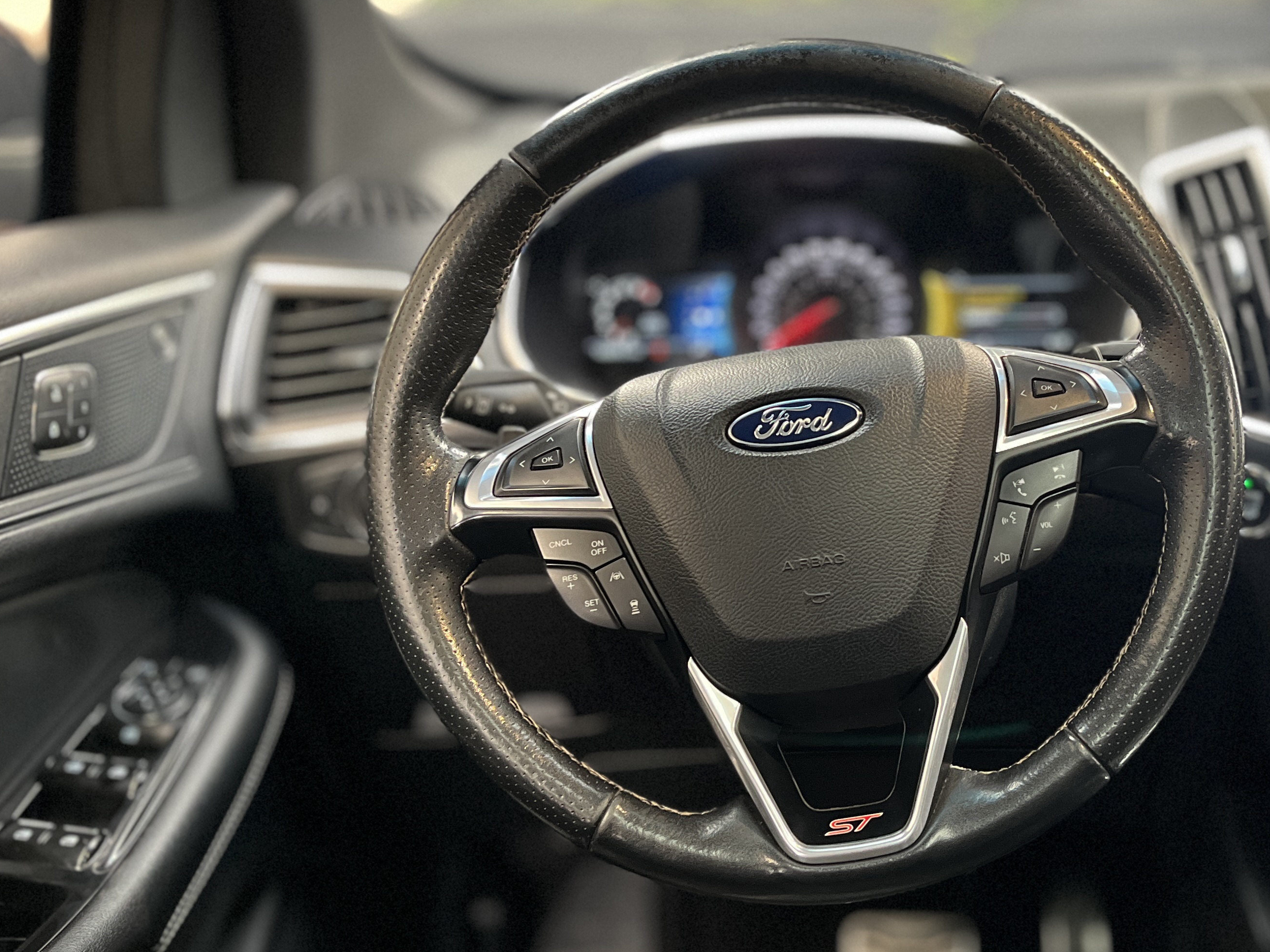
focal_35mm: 40
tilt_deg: -16.7
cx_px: 847
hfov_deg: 46.1
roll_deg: +0.3
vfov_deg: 35.9
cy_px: 431
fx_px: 1468
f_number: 1.6
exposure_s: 1/55
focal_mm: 5.1
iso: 500
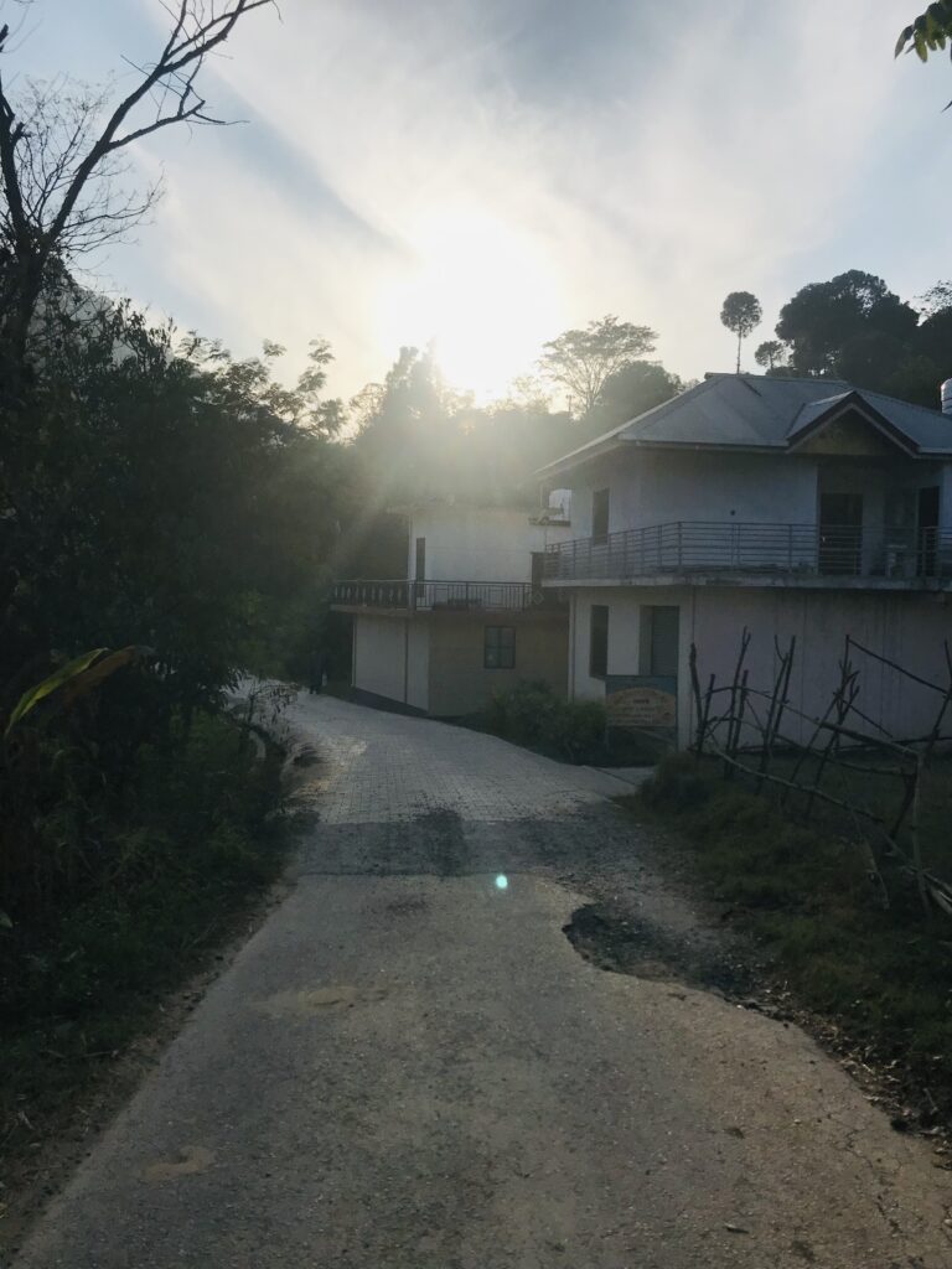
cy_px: 634
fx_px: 1027
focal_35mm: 28
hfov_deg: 49.7
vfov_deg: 63.4
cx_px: 476
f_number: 1.8
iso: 25
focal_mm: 3.99
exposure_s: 1/6410
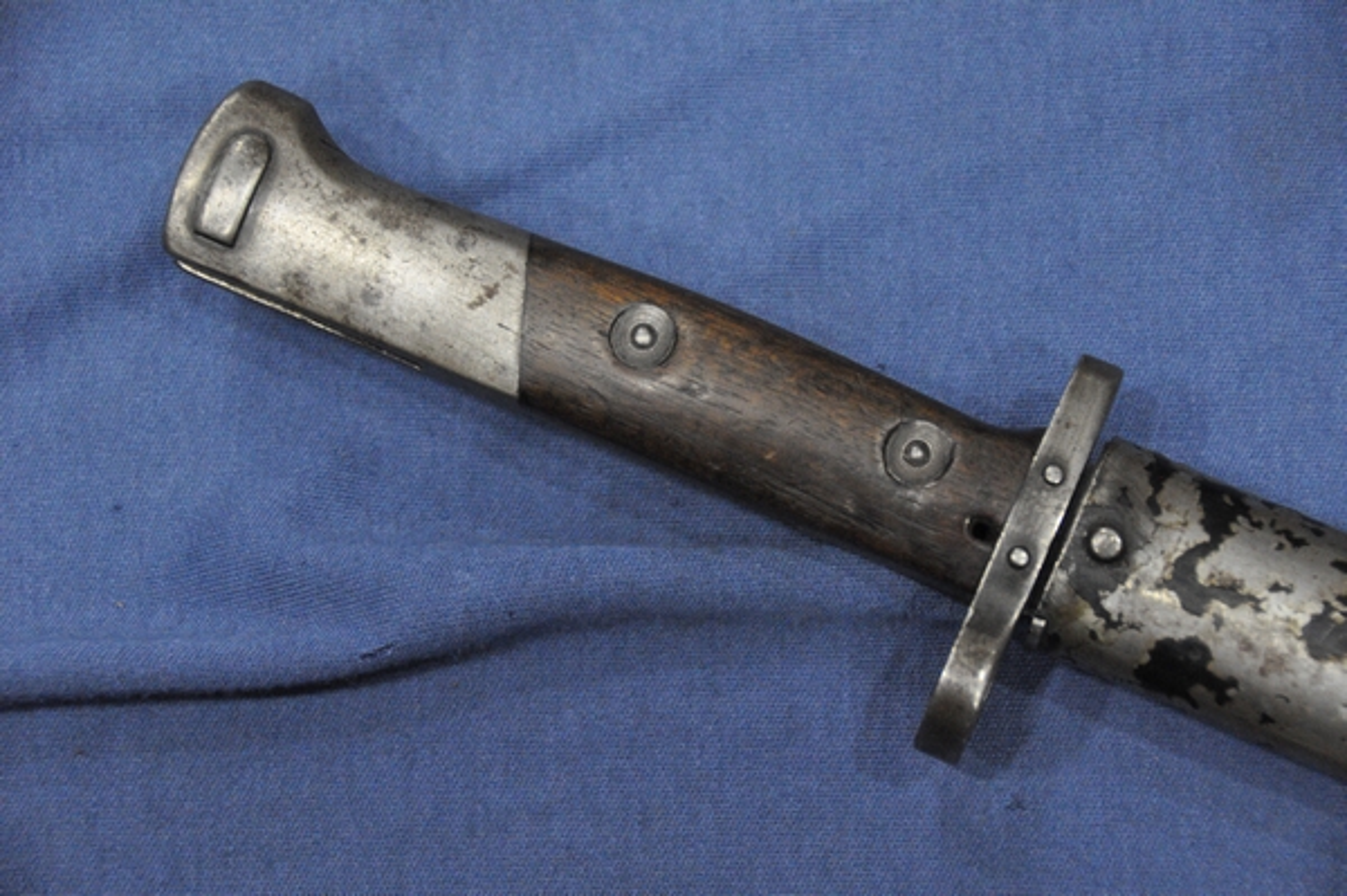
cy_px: 448
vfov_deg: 11.4
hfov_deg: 17.1
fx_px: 4486
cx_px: 674
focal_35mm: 120
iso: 3200
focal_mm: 80
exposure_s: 1/60
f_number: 5
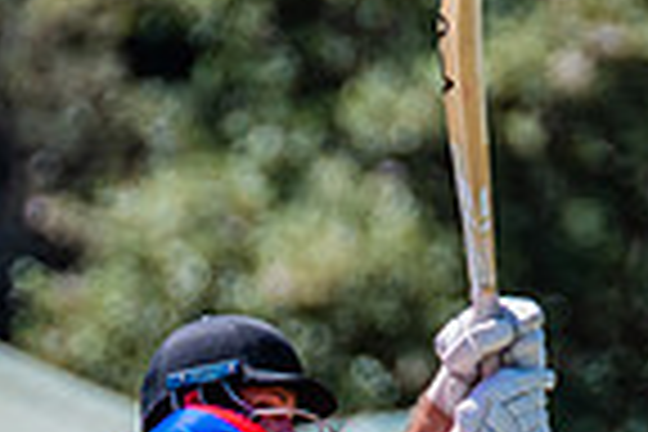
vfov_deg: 0.5
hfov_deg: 0.8
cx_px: 282
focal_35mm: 2728
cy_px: 826
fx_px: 49100
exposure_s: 1/2000
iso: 640
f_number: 8
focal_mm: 600
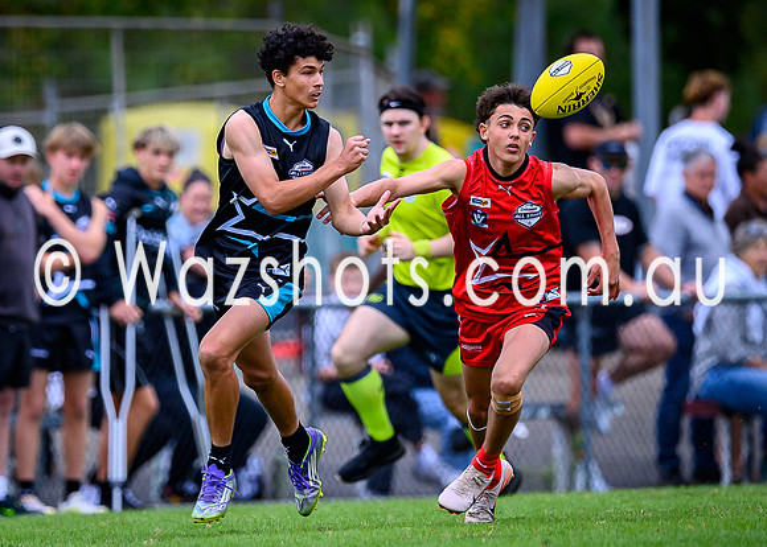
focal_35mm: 1023
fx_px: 22276
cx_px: 212
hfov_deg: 2.0
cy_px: 223
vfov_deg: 1.4
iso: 250
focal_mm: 500
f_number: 4
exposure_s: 1/1250
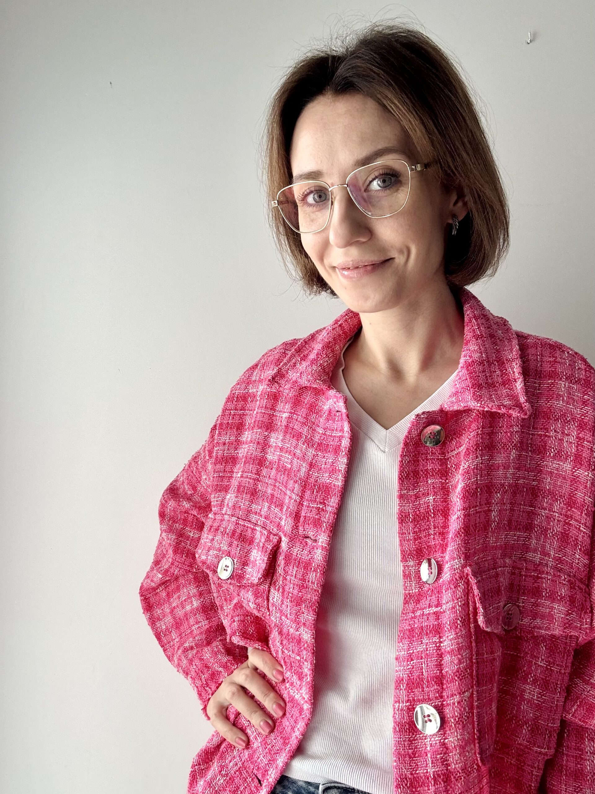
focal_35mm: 30
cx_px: 298
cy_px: 397
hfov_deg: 46.8
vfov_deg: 60.0
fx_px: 688
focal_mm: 2.69
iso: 64
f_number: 1.9
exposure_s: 1/121
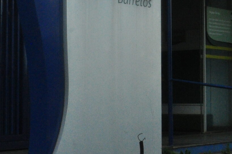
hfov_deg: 17.2
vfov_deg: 11.6
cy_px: 13
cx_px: 235
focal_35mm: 117
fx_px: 750
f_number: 25
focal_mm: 25
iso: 1600
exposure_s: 1/400
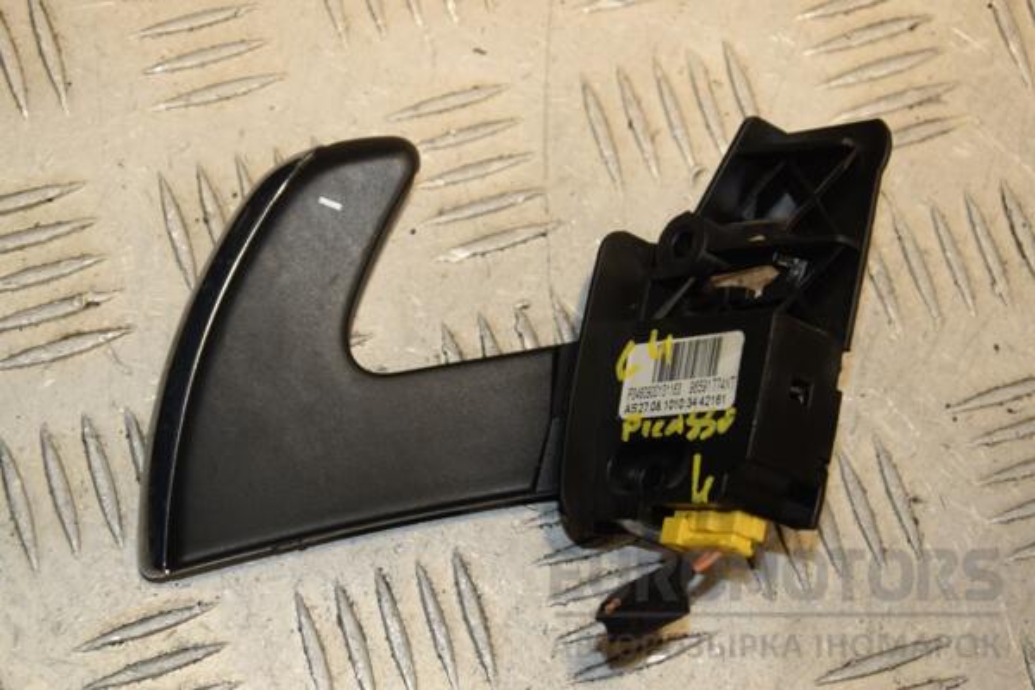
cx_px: 518
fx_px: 2846
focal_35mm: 99
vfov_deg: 13.8
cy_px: 345
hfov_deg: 20.6
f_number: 7.1
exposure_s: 1/200
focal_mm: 66
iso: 800
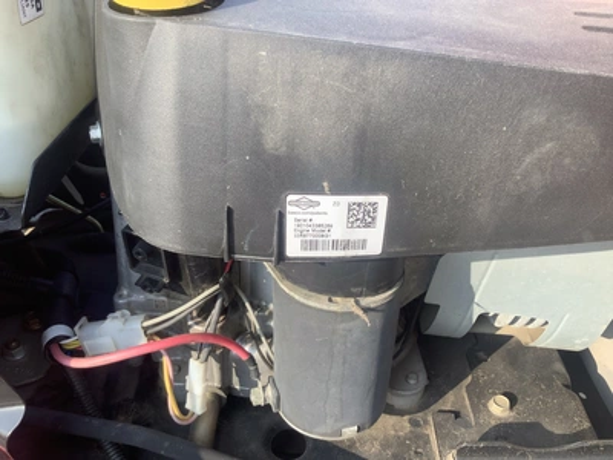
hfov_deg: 58.4
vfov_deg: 45.4
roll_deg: -3.7
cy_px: 230
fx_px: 549
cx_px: 306
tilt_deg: -34.2
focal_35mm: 31
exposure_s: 1/184
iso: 25
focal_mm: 3.3
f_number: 2.4
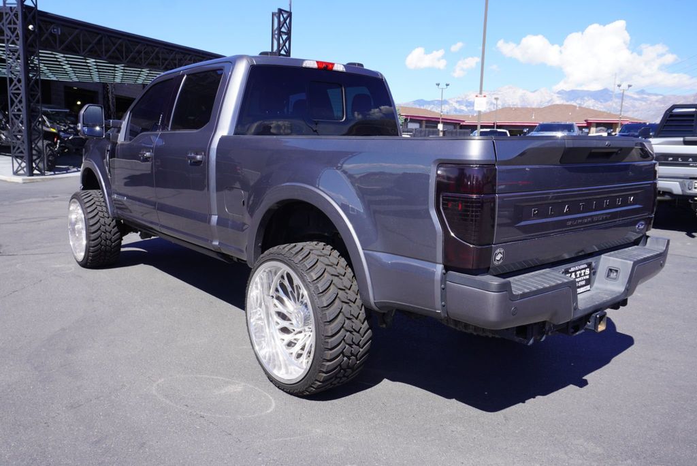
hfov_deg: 64.5
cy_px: 233
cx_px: 348
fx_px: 552
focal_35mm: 28
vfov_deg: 45.7
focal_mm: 19
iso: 100
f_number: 7.1
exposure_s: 1/200
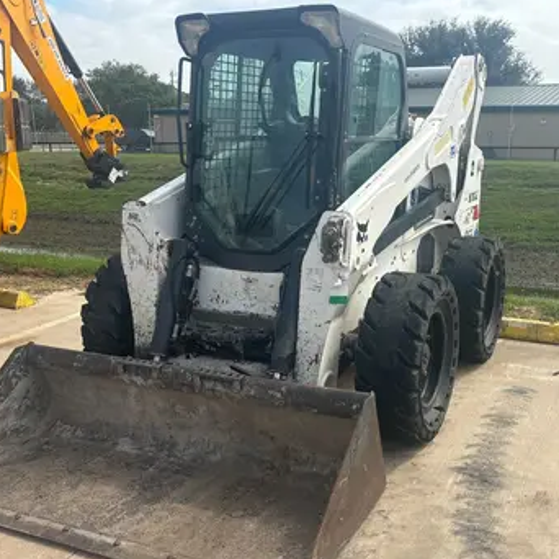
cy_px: 324
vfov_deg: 44.8
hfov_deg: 44.6
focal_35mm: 37
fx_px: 676
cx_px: 348
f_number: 1.6
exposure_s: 1/2710
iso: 50
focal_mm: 5.96
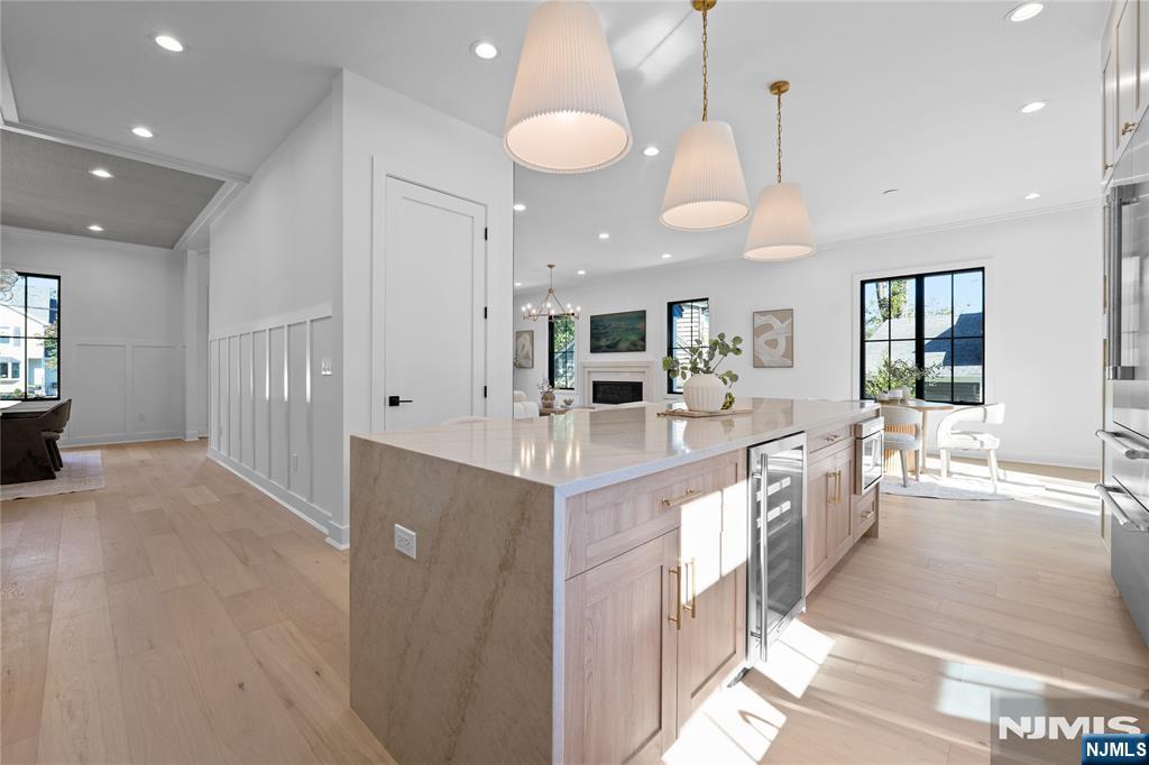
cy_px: 382
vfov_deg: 81.2
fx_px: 447
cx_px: 574
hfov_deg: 104.3
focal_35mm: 14
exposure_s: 1/8
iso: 125
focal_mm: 14
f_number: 8
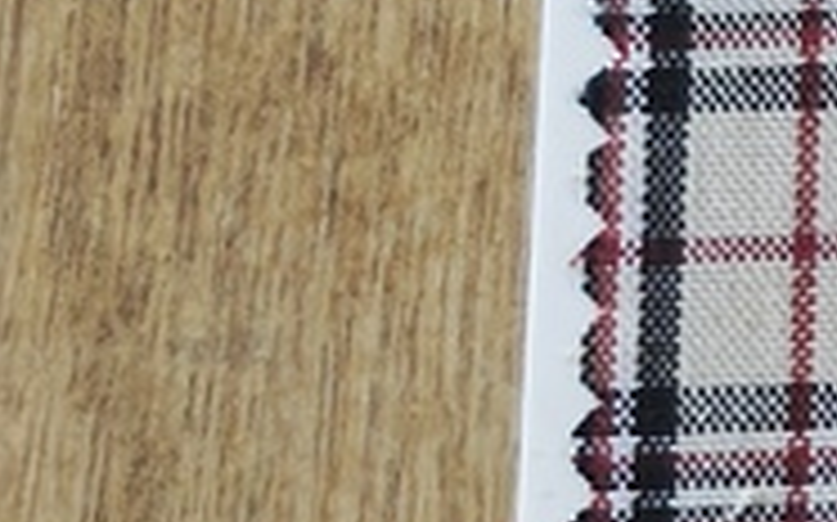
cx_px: 2871
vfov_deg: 2.9
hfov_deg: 4.4
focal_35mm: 457
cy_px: 533
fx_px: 10418
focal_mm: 6.68
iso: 200
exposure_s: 1/100
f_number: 1.44
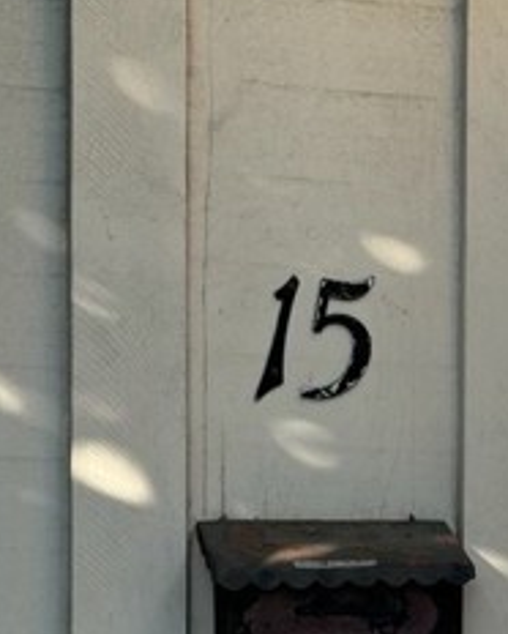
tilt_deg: -1.1
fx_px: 2421
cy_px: 612
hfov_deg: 11.8
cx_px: 568
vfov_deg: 14.7
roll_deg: -1.1
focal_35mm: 129
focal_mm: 6.76
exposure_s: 1/1312
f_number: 1.78
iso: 64
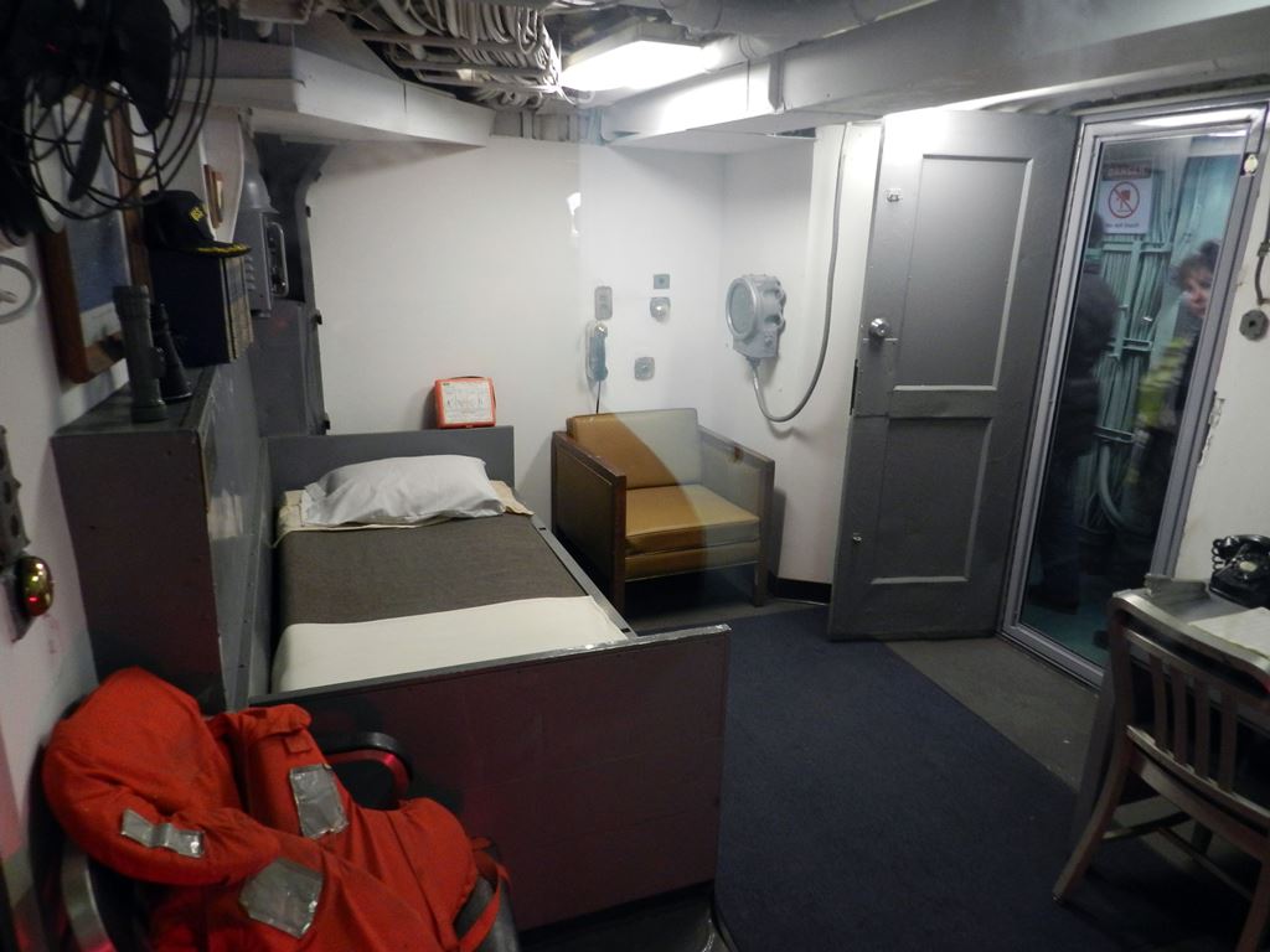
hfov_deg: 73.9
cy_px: 476
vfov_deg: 58.9
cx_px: 635
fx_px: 844
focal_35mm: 23
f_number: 3.4
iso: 400
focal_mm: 4
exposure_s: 1/15
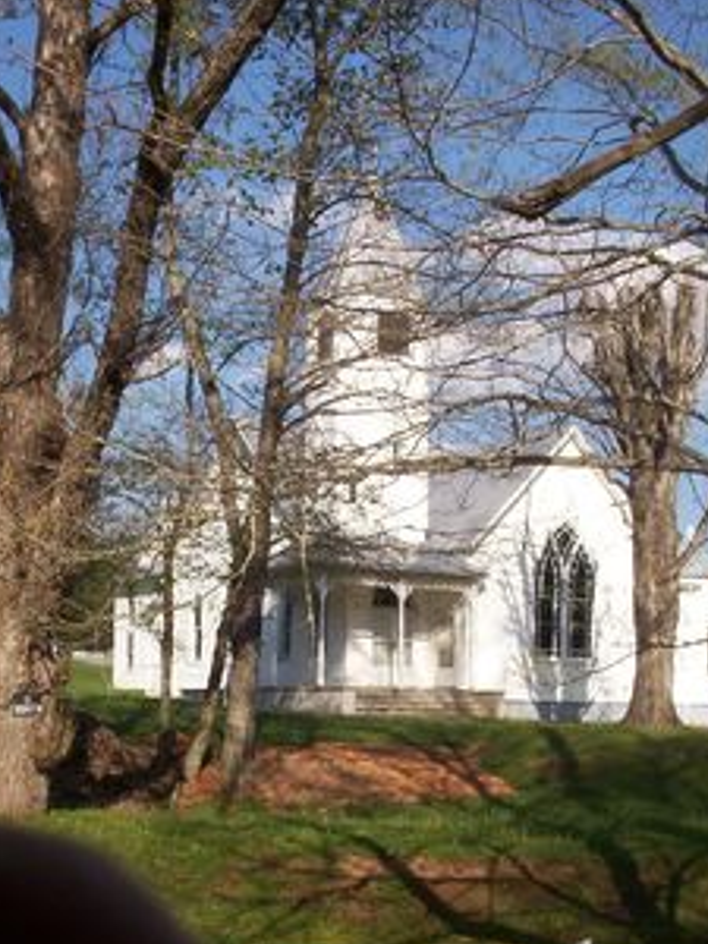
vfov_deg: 36.5
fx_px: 1418
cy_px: 607
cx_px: 346
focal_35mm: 52
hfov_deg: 28.0
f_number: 8
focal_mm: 6
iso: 100
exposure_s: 1/268
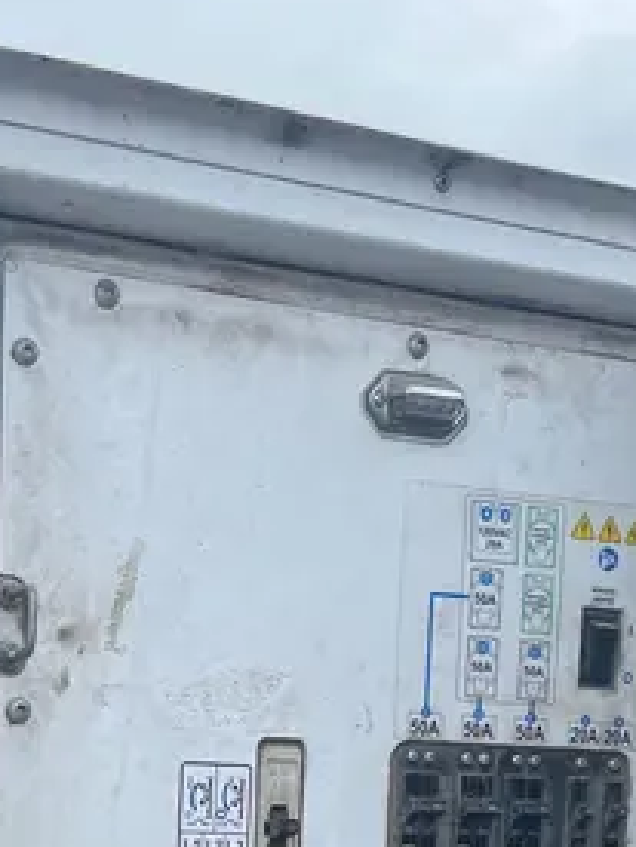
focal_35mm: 69
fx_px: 1690
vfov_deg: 25.0
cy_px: 1054
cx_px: 83
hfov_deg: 20.9
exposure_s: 1/1558
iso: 50
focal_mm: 5.1
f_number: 1.6
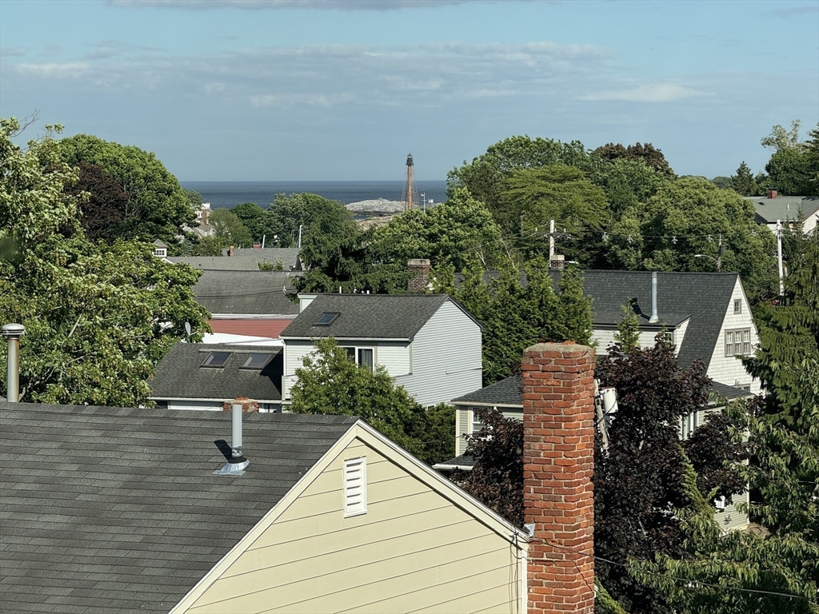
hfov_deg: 16.4
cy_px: 307
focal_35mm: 120
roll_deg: +0.0
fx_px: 2839
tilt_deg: -2.4
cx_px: 410
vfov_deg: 12.3
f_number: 2.8
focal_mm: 15.66
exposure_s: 1/1248
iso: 50
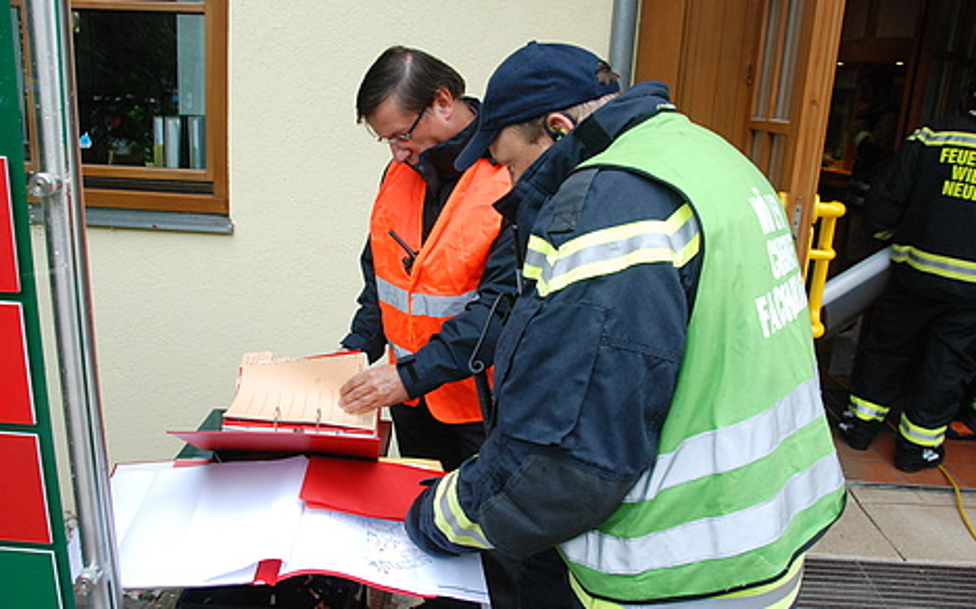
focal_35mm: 28
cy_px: 303
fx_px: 744
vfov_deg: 44.5
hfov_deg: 66.5
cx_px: 493
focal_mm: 18
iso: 800
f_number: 6.3
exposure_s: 1/160
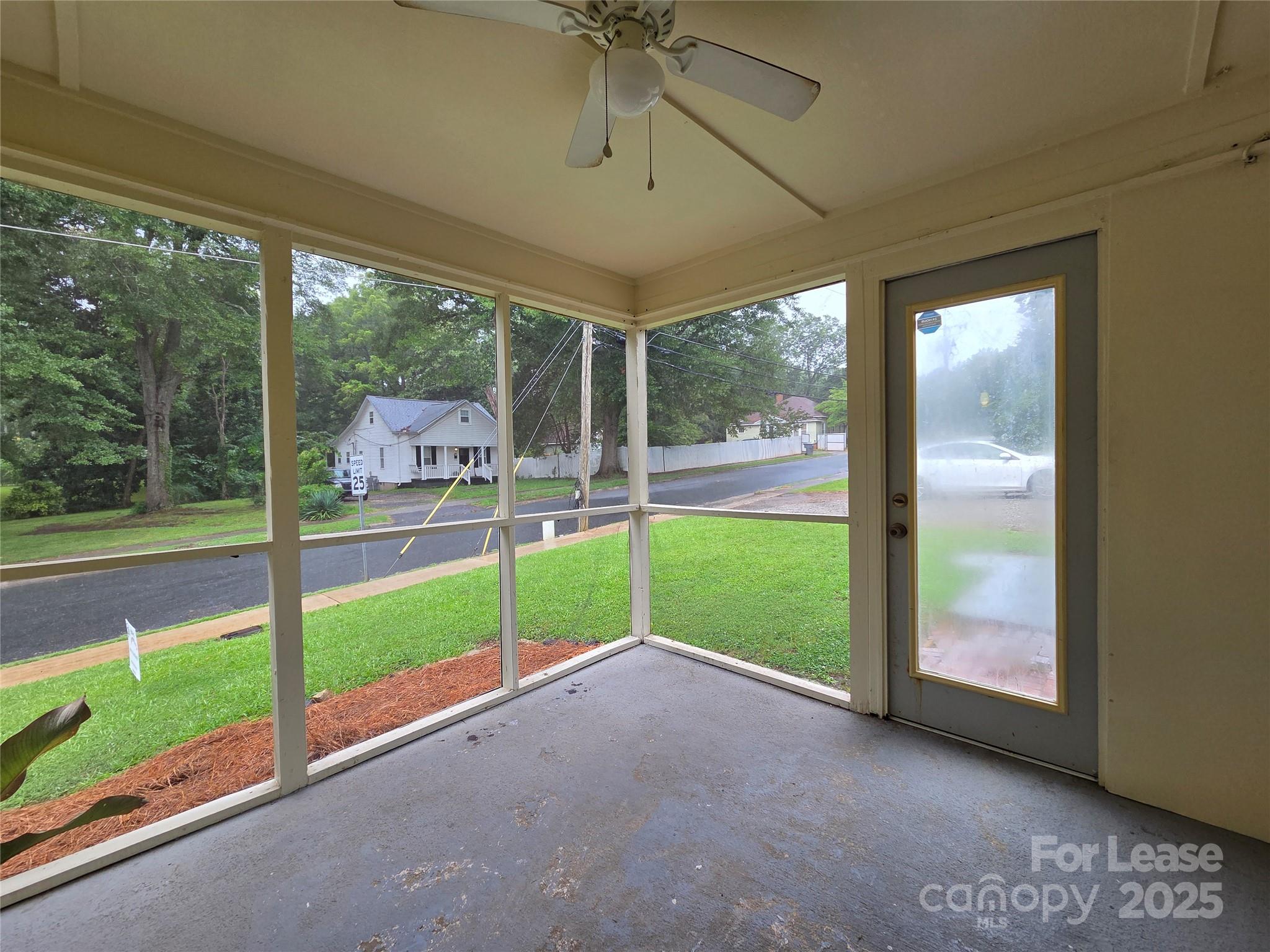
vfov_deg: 89.9
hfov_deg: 106.2
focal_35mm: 13
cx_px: 635
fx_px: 477
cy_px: 476
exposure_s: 1/167
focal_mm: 2.2
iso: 50
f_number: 2.2
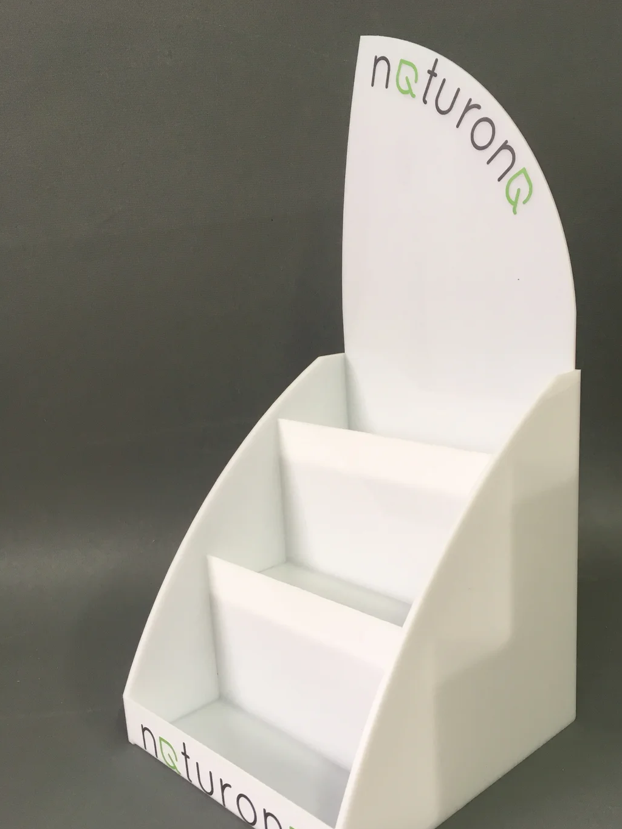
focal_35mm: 34
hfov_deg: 41.7
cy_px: 466
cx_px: 364
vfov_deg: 53.8
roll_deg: +2.1
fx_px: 814
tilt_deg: -16.2
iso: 32
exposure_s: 1/33
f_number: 2.2
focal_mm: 4.15
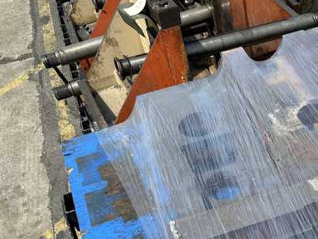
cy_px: 230
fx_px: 441
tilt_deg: -47.1
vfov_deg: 28.7
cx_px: 297
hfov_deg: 36.7
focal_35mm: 48
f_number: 1.78
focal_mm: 6.86
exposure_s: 1/3356
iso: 80
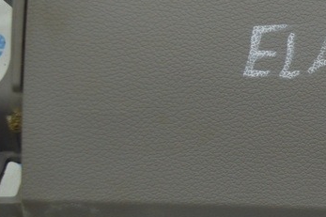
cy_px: 47
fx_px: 1041
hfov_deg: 17.3
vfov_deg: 11.9
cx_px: 350
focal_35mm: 115
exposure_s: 1/100
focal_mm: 26
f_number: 4
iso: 400
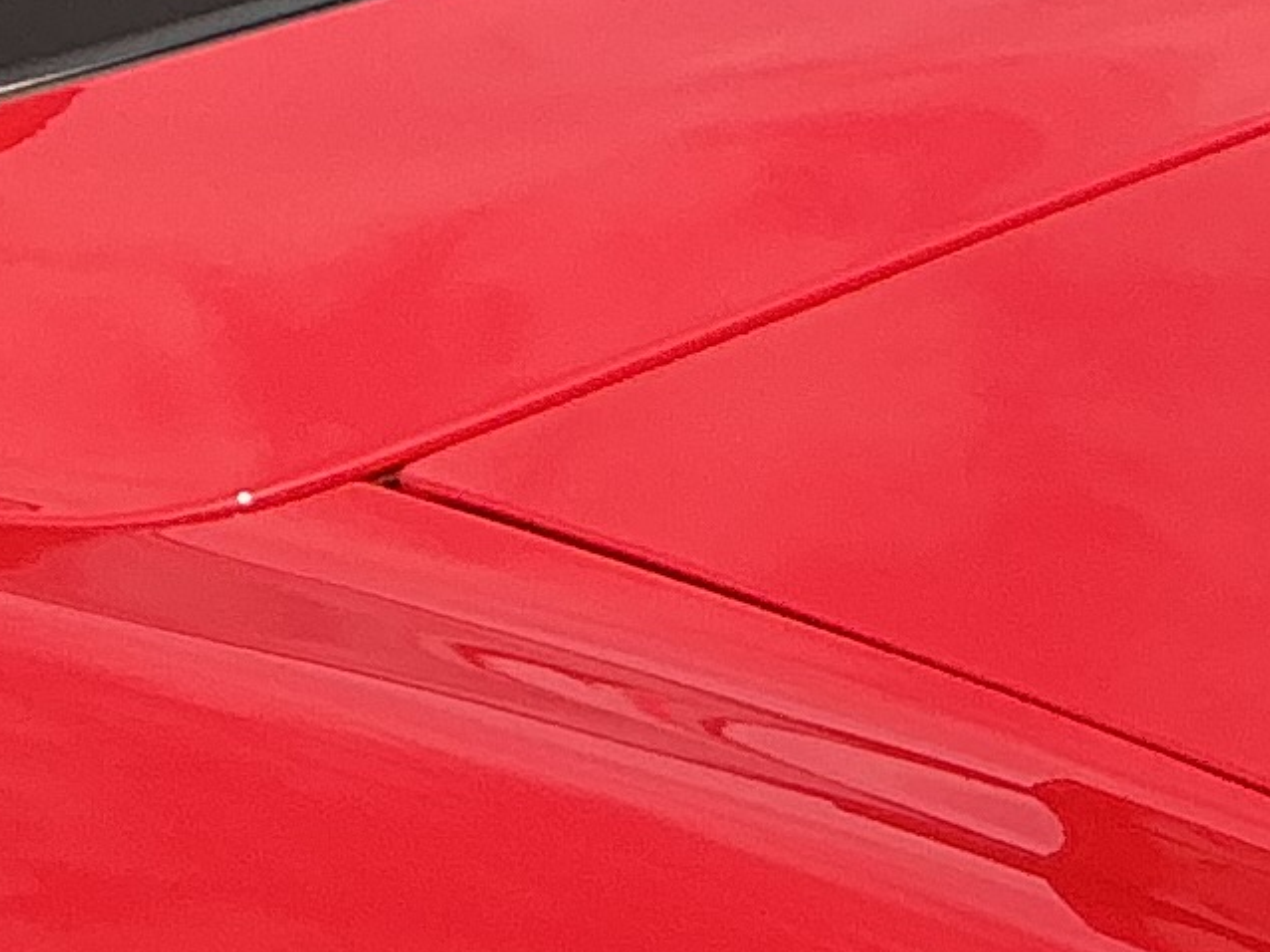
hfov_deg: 11.1
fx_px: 6491
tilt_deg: -16.8
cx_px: 161
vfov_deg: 8.4
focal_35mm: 177
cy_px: 663
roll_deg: +1.5
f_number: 1.8
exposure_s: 1/1168
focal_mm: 3
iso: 25
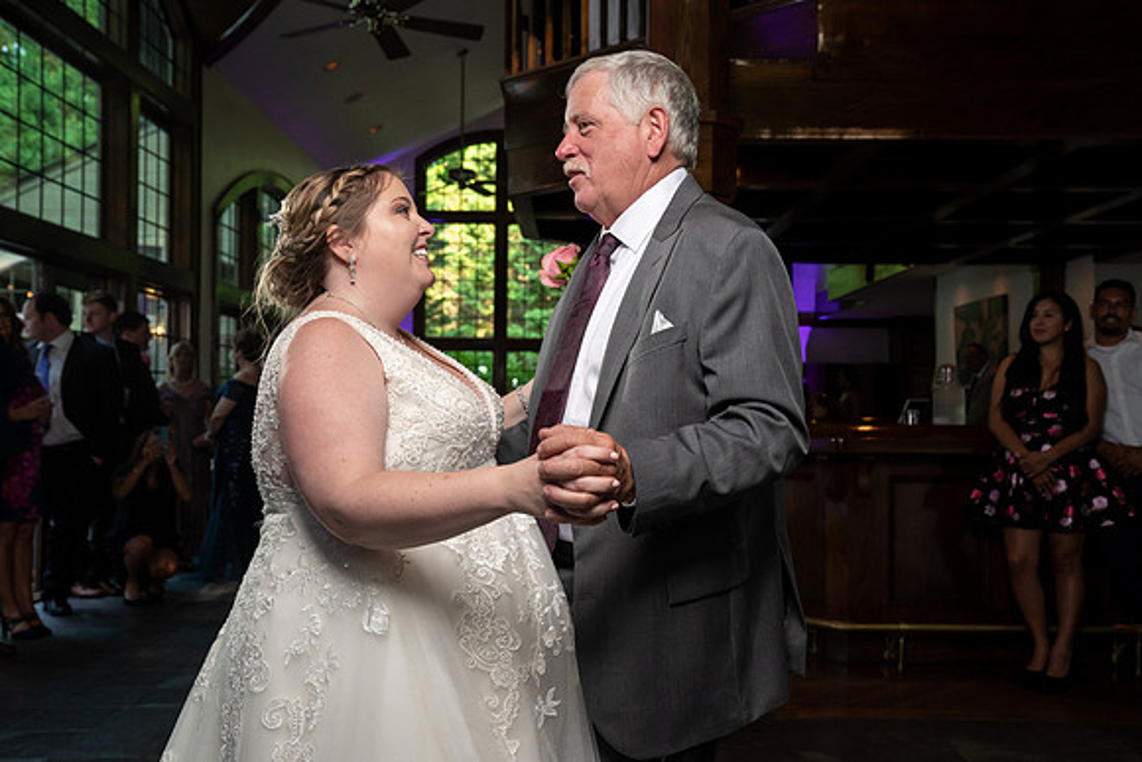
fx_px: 1133
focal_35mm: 36
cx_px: 571
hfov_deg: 53.5
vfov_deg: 37.2
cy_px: 381
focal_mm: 35
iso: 2000
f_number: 5.6
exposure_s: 1/200
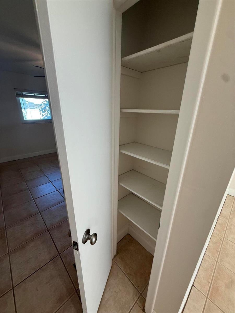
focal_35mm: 14
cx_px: 118
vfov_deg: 102.1
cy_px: 156
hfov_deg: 85.7
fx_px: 127
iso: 125
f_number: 2.2
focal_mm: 2.22
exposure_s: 1/120
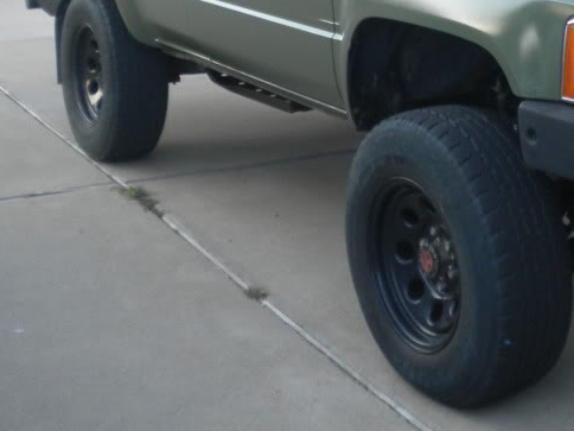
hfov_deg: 25.8
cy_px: 6
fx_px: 1227
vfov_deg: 19.4
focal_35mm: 74
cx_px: 479
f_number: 3.1
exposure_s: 1/58
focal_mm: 6.3
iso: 160
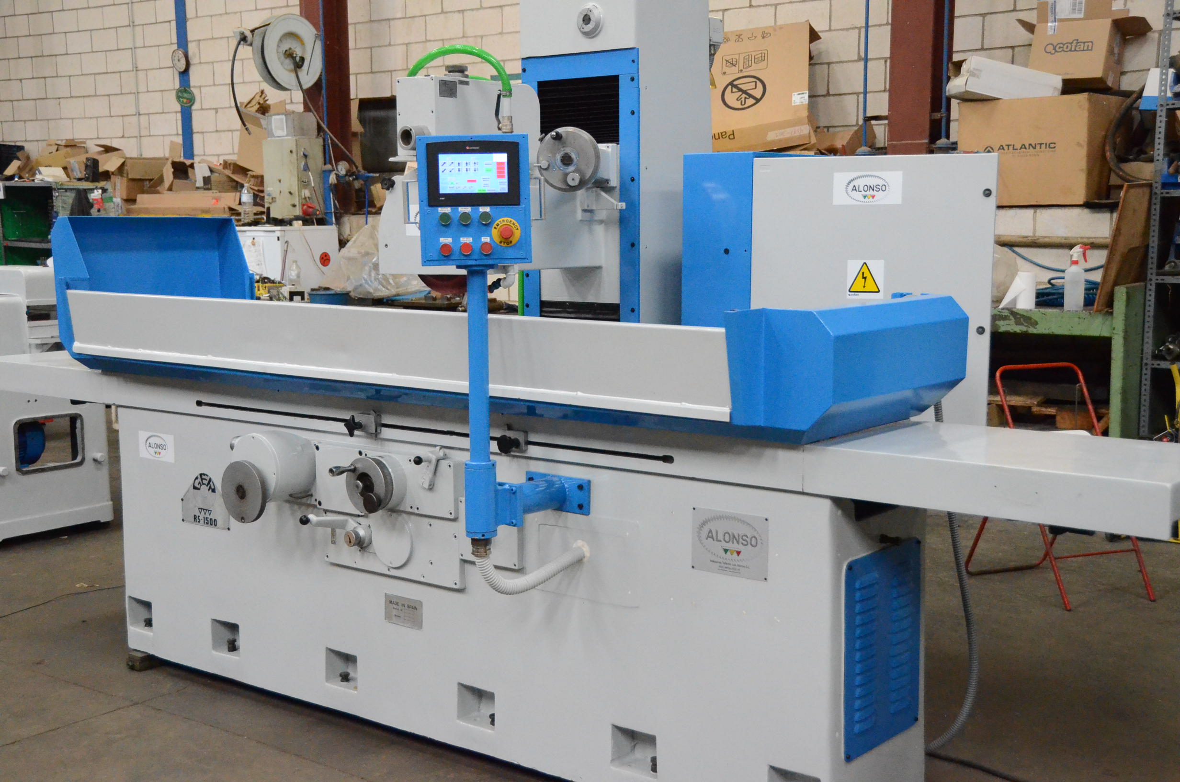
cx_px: 590
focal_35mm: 46
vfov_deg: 28.8
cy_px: 391
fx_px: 1521
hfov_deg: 42.4
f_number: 4
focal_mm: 31
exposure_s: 1/800
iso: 6400
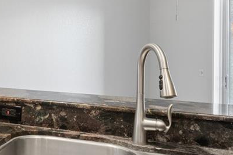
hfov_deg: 27.6
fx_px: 388
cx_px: -72
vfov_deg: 22.4
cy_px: 37
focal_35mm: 60
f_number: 8
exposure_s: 1/5
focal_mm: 10
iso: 160
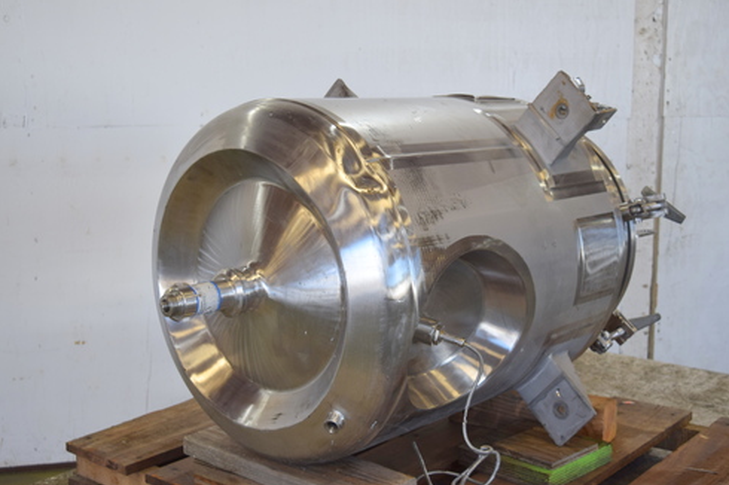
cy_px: 243
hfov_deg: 40.4
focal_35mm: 49
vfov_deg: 27.5
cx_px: 369
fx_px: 992
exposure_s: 1/100
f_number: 5
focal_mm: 32
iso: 400
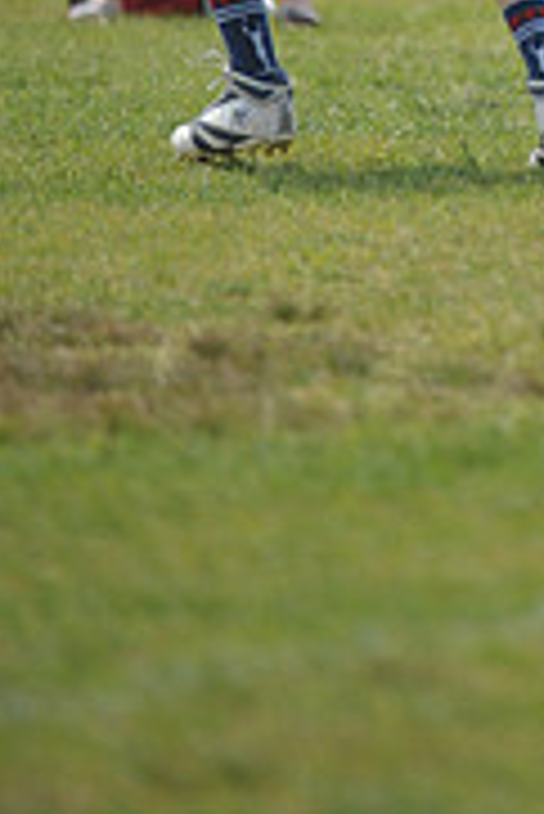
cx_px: 832
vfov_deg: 1.8
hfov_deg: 1.2
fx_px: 26083
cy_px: -477
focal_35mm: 1153
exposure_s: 1/2500
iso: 640
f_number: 4
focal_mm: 360
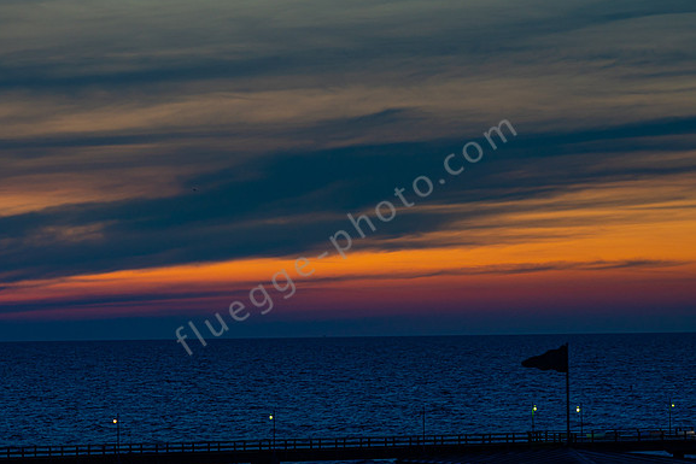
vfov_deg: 6.8
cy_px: 232
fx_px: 3925
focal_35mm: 203
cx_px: 347
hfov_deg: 10.1
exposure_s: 1/50
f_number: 2.8
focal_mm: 135
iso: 250
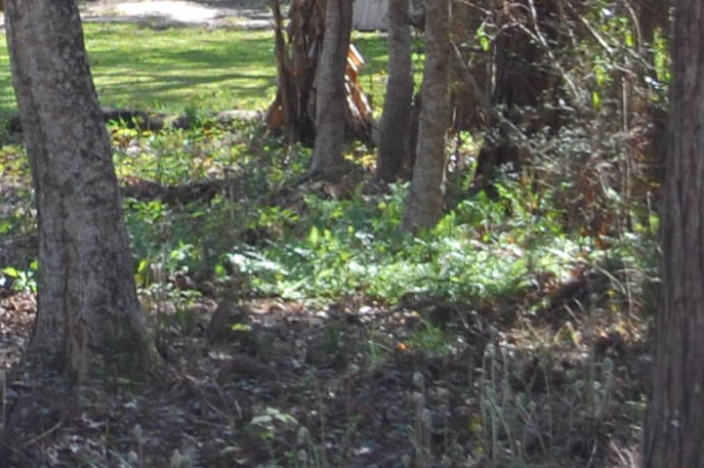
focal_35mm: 360
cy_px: -302
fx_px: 7038
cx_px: -342
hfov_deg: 5.7
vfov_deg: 3.8
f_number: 5.6
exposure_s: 1/160
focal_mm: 55
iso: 400
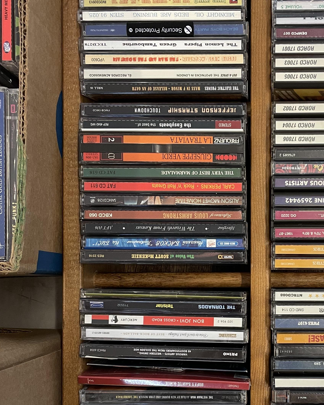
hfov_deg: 30.6
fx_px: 575
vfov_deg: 38.2
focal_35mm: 48
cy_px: 282
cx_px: 264
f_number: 1.6
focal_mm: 4.2
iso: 100
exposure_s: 1/50
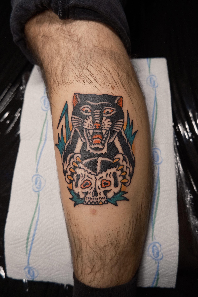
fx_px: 190
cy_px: 148
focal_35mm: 23
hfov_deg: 55.1
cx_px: 99
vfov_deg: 76.1
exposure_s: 1/100
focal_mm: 15.2
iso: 2000
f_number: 3.5
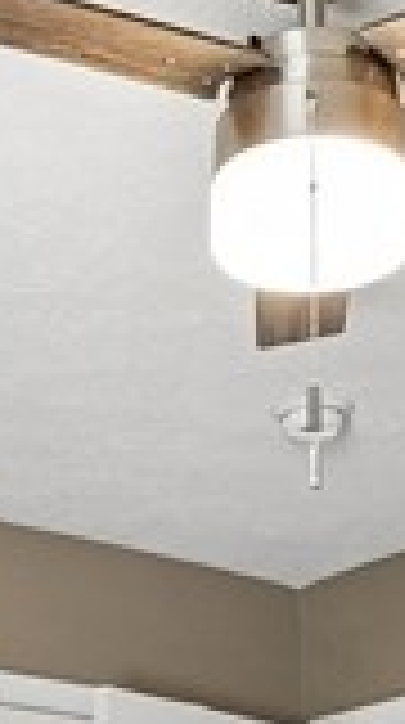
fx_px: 1630
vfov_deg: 21.3
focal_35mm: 85
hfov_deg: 14.1
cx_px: 153
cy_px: 1073
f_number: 8
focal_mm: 12
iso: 400
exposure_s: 1/10
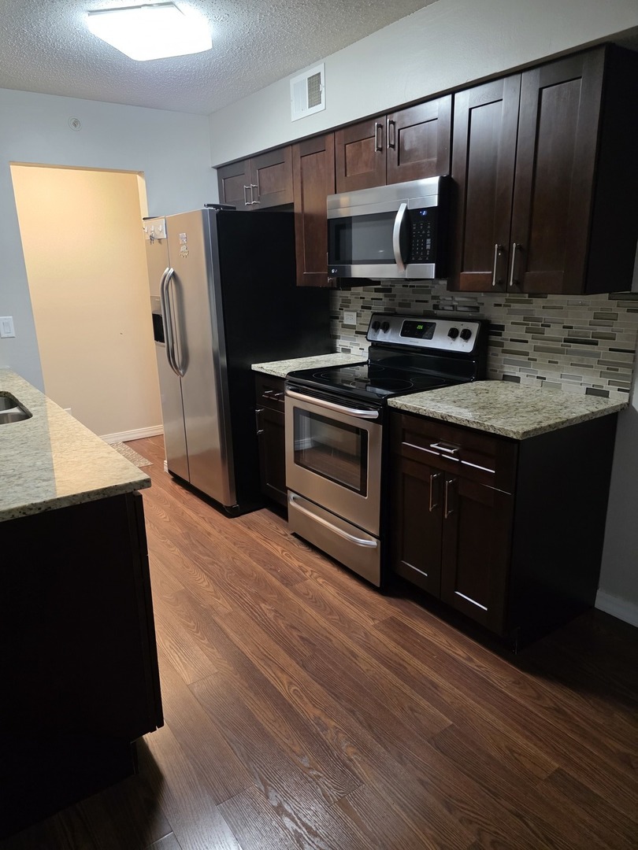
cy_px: 425
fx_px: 565
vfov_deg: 73.9
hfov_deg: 58.9
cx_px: 319
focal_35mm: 23
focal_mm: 6.3
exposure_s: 1/120
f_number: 1.7
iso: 1000
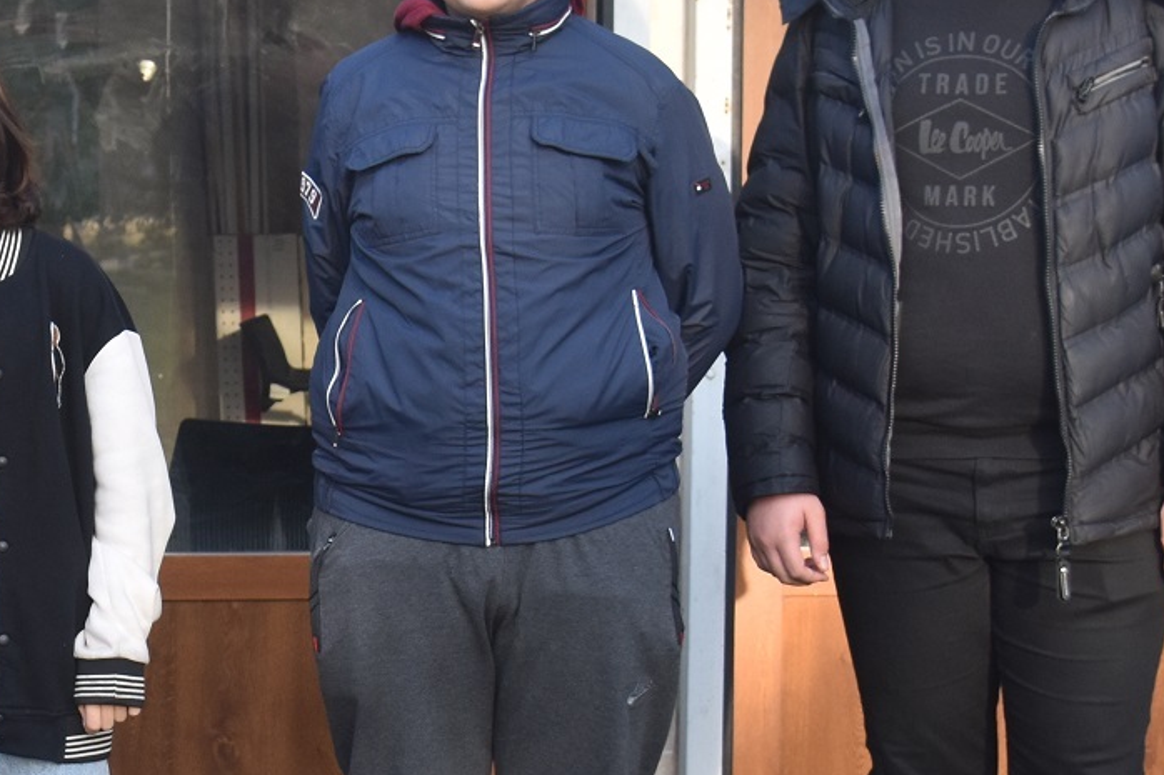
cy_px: 367
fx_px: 3200
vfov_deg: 13.8
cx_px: 112
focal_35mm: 99
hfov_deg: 20.2
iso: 450
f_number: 4
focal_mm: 24
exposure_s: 1/250
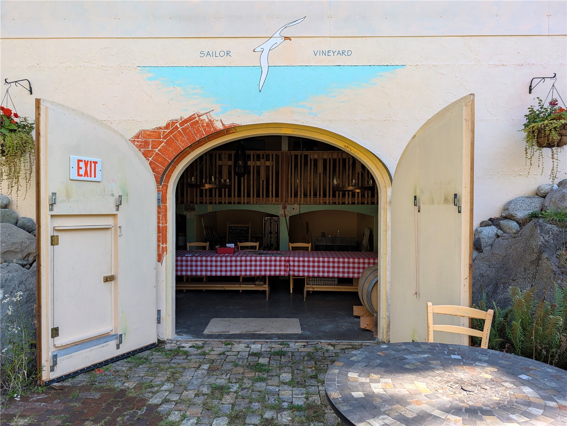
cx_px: 284
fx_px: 393
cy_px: 213
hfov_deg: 71.6
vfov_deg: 56.9
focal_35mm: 24
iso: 24
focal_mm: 6.9
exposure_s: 1/165
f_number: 1.68
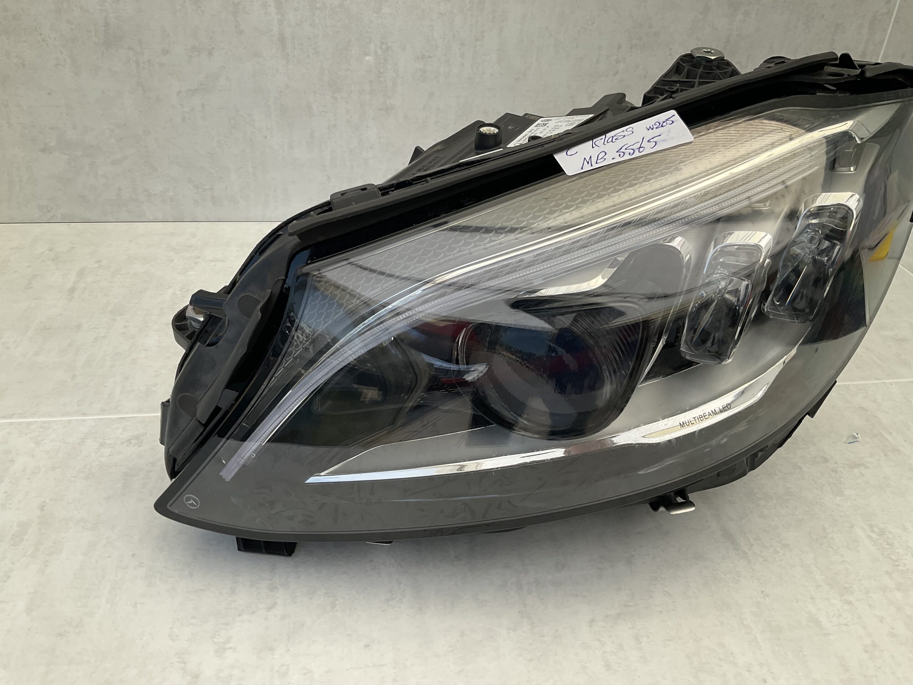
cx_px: 456
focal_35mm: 29
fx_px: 765
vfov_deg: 48.2
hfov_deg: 61.7
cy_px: 342
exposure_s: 1/883
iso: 16
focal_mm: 3
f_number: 1.8
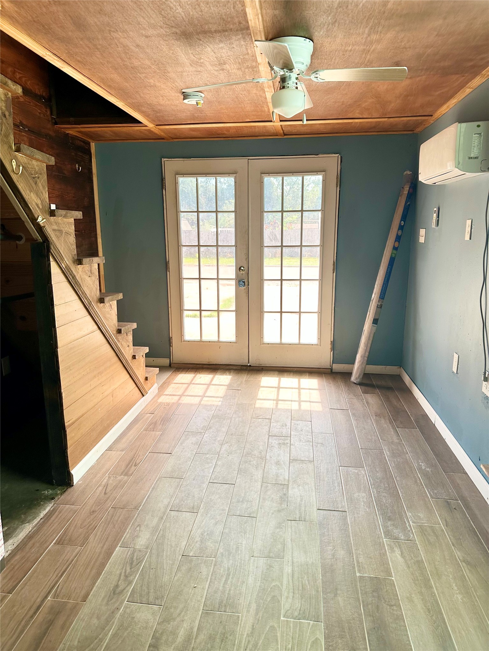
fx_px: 452
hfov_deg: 56.8
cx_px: 244
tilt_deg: -11.3
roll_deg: -0.4
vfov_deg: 71.6
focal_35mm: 24
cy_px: 326
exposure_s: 1/121
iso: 100
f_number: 1.78
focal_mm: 6.86
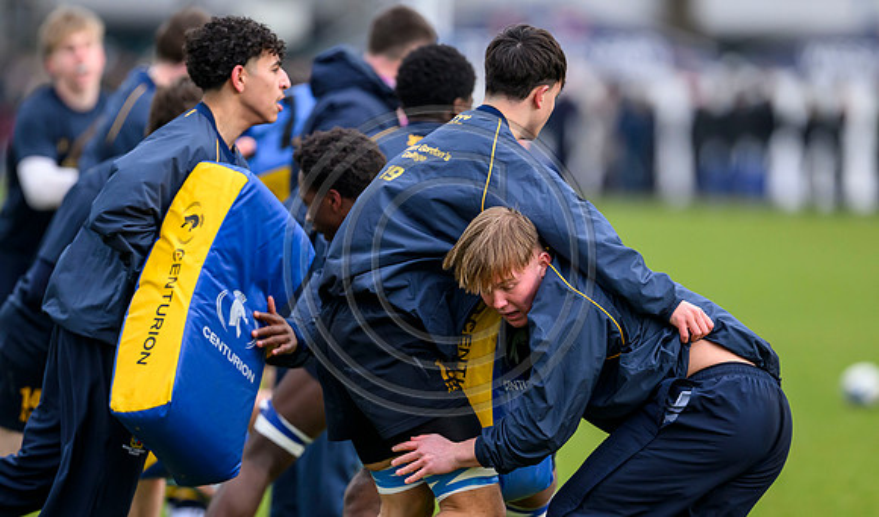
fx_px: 11701
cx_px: 493
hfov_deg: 4.3
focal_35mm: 497
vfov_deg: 2.5
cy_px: 351
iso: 2000
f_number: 3.5
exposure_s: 1/2000
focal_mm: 400
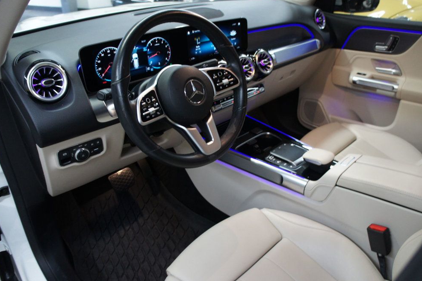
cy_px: 141
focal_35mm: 28
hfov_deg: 65.5
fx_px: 328
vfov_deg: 46.4
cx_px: 214
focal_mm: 18
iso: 640
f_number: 3.5
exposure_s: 1/30
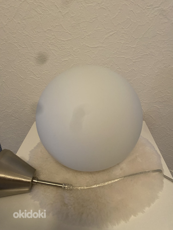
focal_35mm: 26
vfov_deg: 67.3
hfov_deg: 53.1
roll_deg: +2.3
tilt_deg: -28.1
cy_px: 115
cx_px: 86
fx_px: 173
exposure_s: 1/50
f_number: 1.8
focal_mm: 4.25
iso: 200
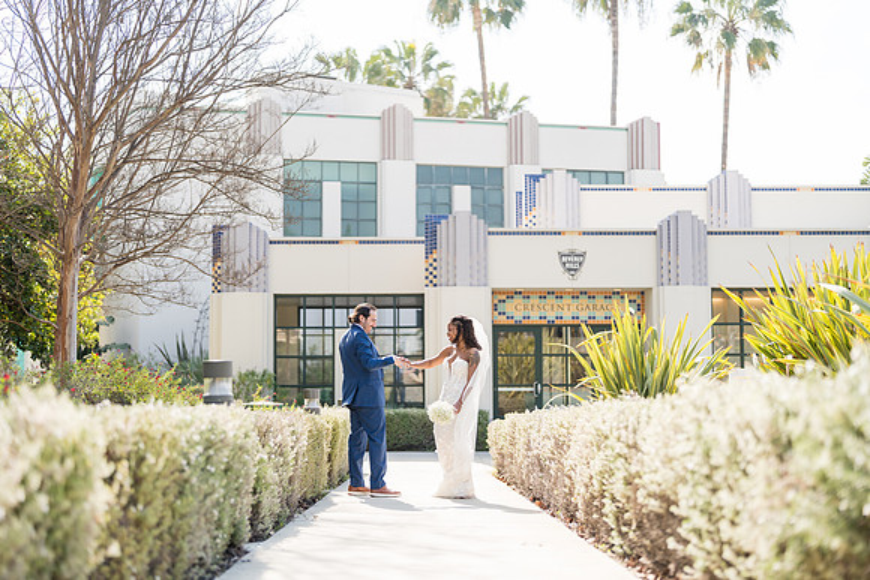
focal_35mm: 50
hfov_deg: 39.6
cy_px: 290
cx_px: 435
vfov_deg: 27.0
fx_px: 1209
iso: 125
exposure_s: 1/3200
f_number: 1.2
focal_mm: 50
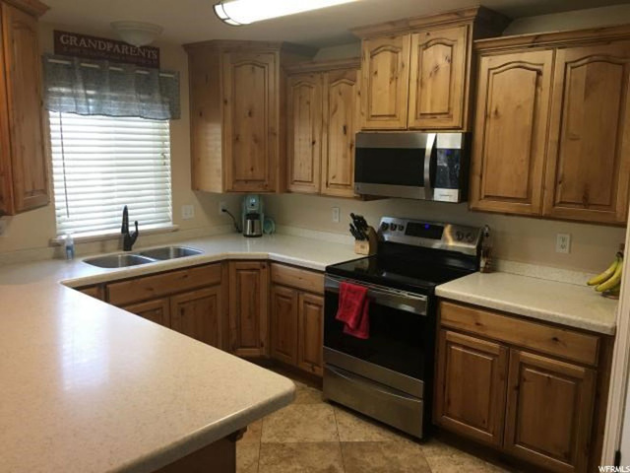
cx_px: 315
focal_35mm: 29
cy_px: 236
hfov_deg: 61.7
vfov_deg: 48.2
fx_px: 528
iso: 40
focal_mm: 4.15
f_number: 2.2
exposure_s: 1/30
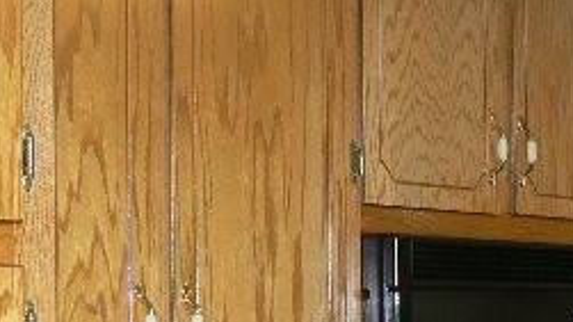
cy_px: 359
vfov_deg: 11.9
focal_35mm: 100
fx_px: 1519
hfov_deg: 21.1
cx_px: 457
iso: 100
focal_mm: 6
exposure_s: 1/30
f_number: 2.8
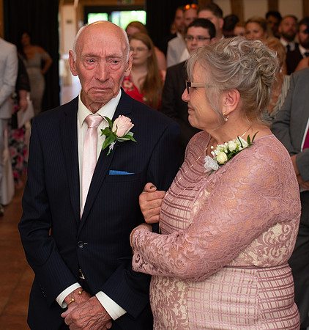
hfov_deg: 24.6
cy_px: 87
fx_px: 707
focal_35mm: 68
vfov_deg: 25.9
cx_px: 119
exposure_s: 1/100
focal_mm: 35
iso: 400
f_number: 2.8
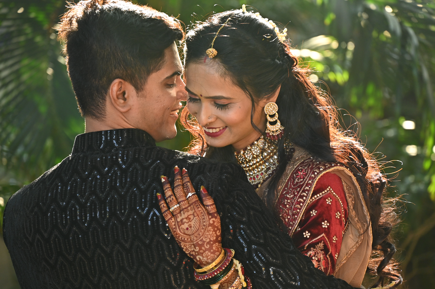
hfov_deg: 11.1
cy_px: 144
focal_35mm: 185
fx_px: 2234
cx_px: 218
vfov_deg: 7.4
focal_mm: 185
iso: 1000
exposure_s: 1/200
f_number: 6.3
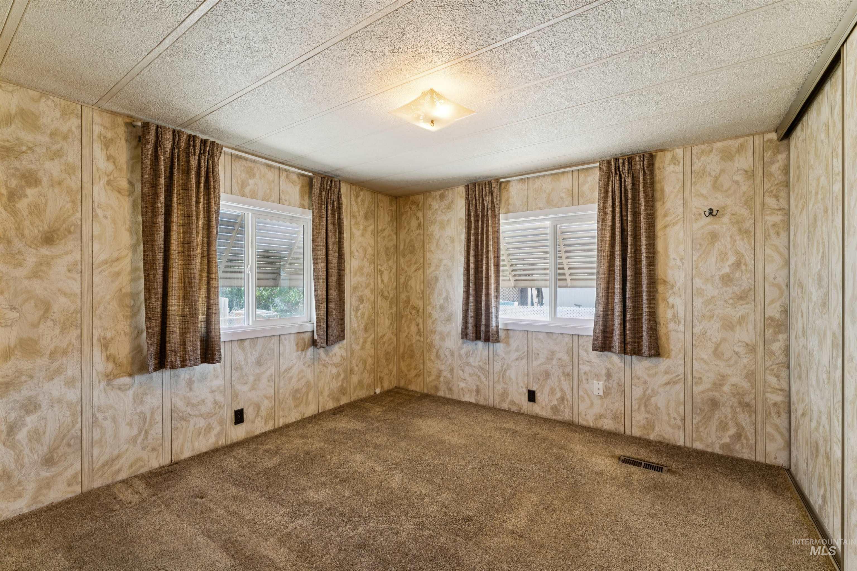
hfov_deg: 98.2
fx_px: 371
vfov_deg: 75.1
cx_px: 428
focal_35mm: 16
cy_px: 286
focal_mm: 15.6
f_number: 13
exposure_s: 1/10
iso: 400
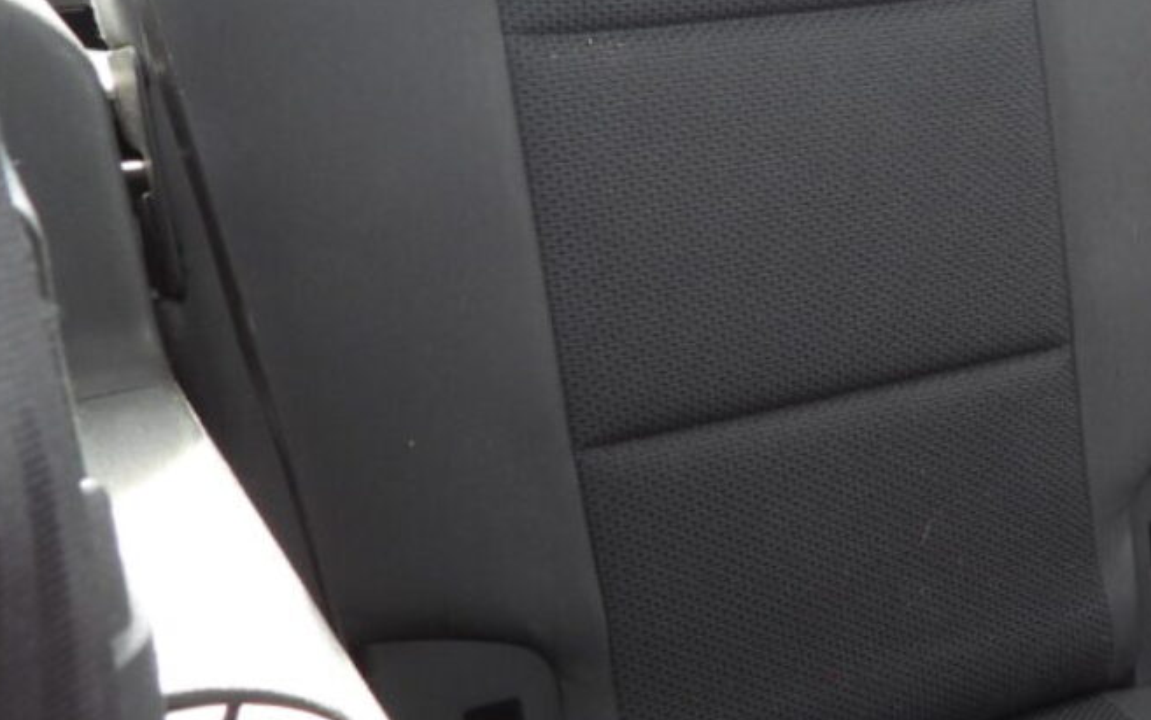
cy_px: 455
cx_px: 1132
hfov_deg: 30.8
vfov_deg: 20.9
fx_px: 1945
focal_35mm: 62
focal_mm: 4.3
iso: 100
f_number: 2.8
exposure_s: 1/40
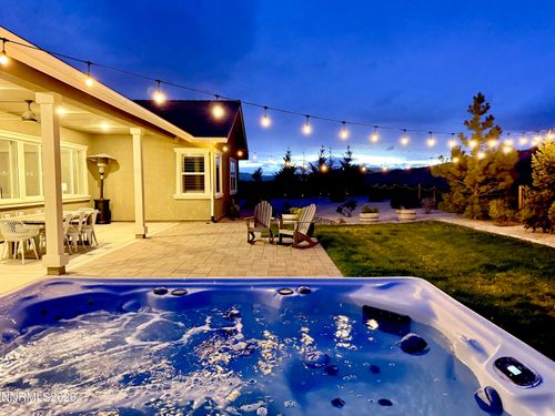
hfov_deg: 71.6
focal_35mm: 24
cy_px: 208
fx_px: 385
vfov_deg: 56.8
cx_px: 278
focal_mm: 6.76
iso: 1000
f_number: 1.78
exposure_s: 1/30
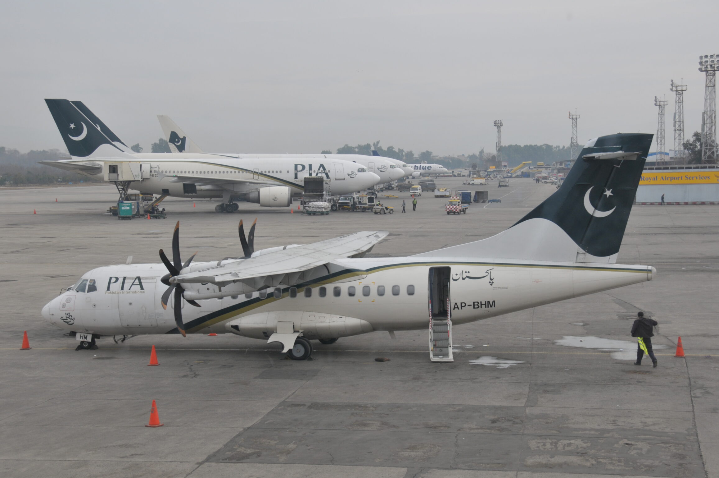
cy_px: 261
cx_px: 373
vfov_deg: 21.5
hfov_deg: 31.9
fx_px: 1257
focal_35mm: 63
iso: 200
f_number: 5.6
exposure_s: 1/125
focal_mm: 38
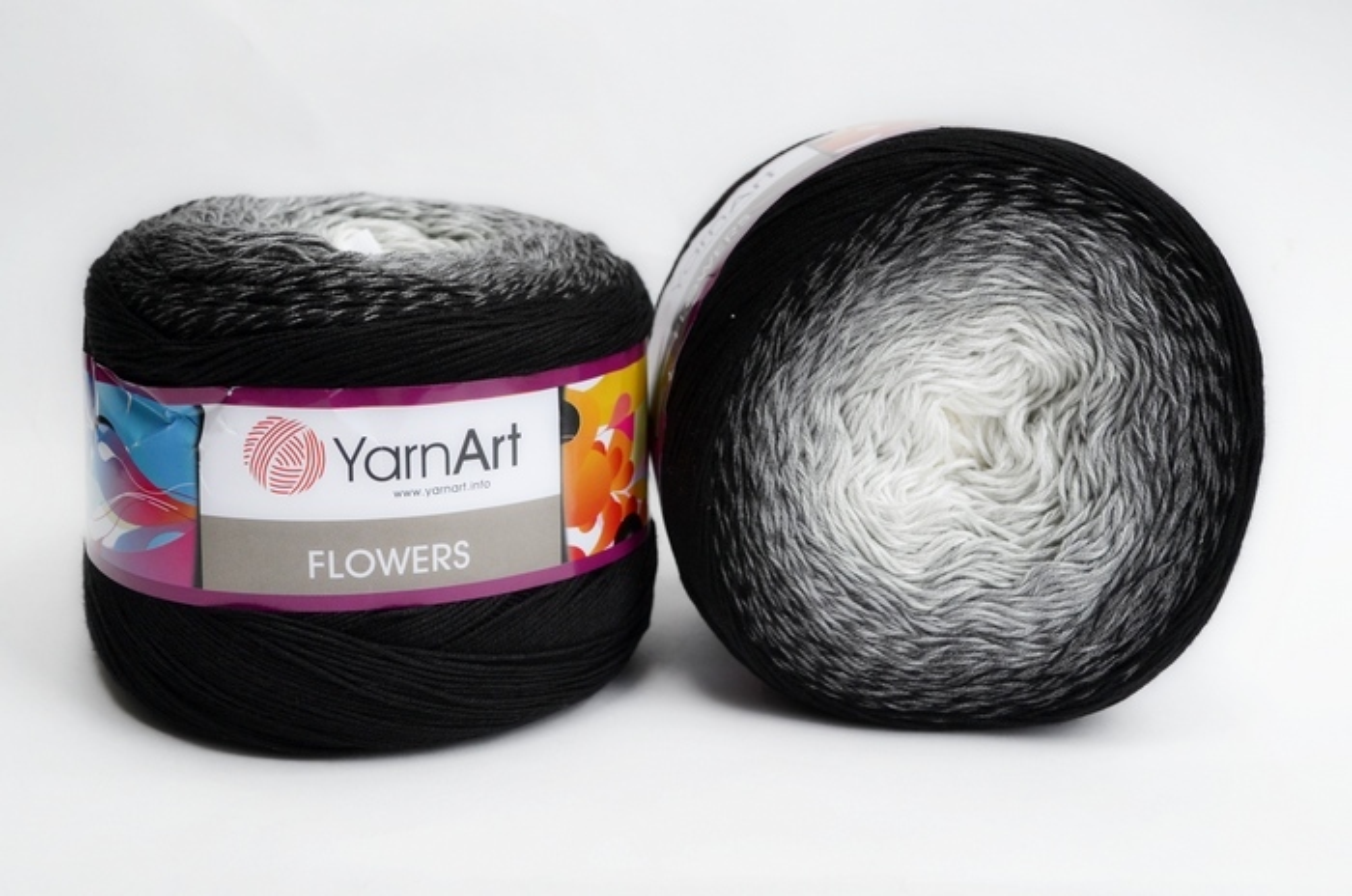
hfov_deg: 57.3
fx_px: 1237
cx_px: 676
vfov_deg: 39.8
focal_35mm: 33
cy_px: 448
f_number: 5.6
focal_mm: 22
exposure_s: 1/125
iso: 125
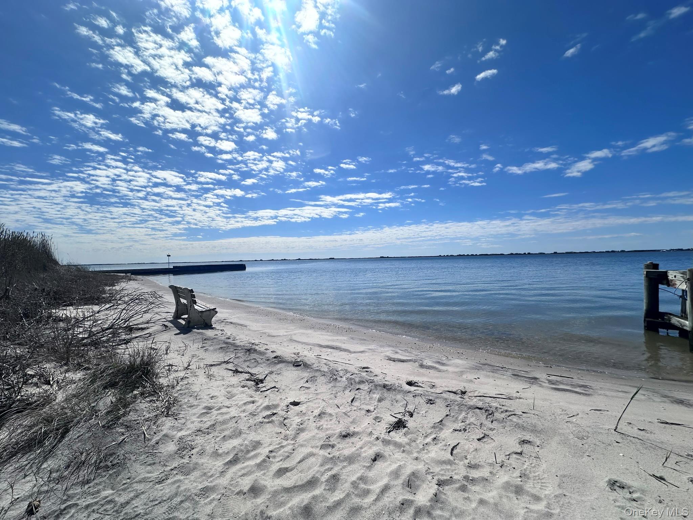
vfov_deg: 85.7
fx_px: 280
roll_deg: +1.0
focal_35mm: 14
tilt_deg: +0.1
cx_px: 346
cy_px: 260
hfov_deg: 102.1
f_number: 2.2
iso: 50
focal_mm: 2.22
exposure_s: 1/6897
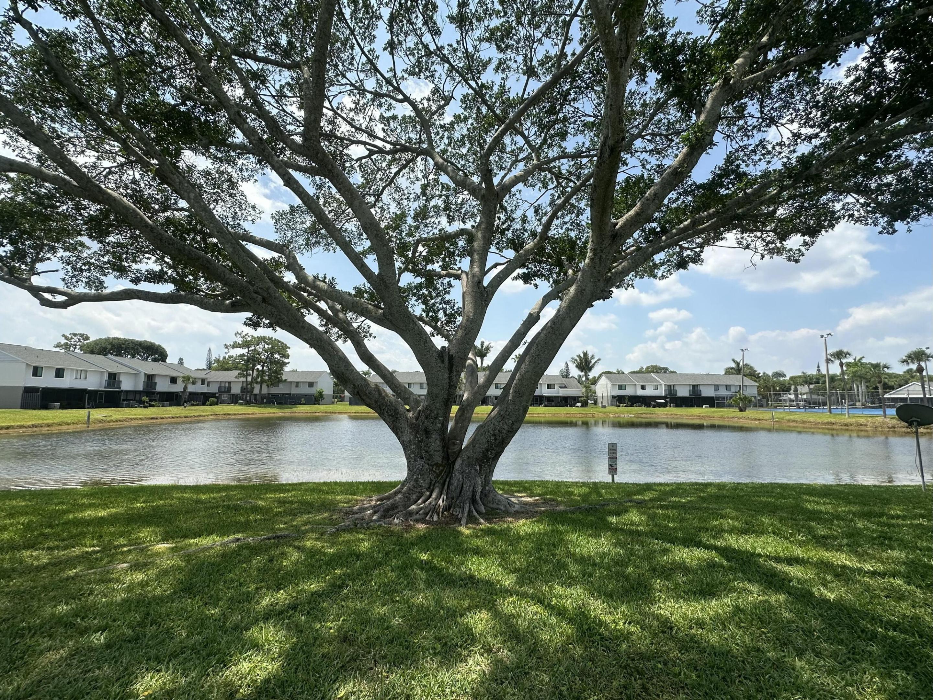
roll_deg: +0.1
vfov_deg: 85.7
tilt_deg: +7.0
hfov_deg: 102.1
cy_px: 350
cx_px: 466
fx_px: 377
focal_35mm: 14
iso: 50
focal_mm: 2.22
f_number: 2.2
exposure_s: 1/2257
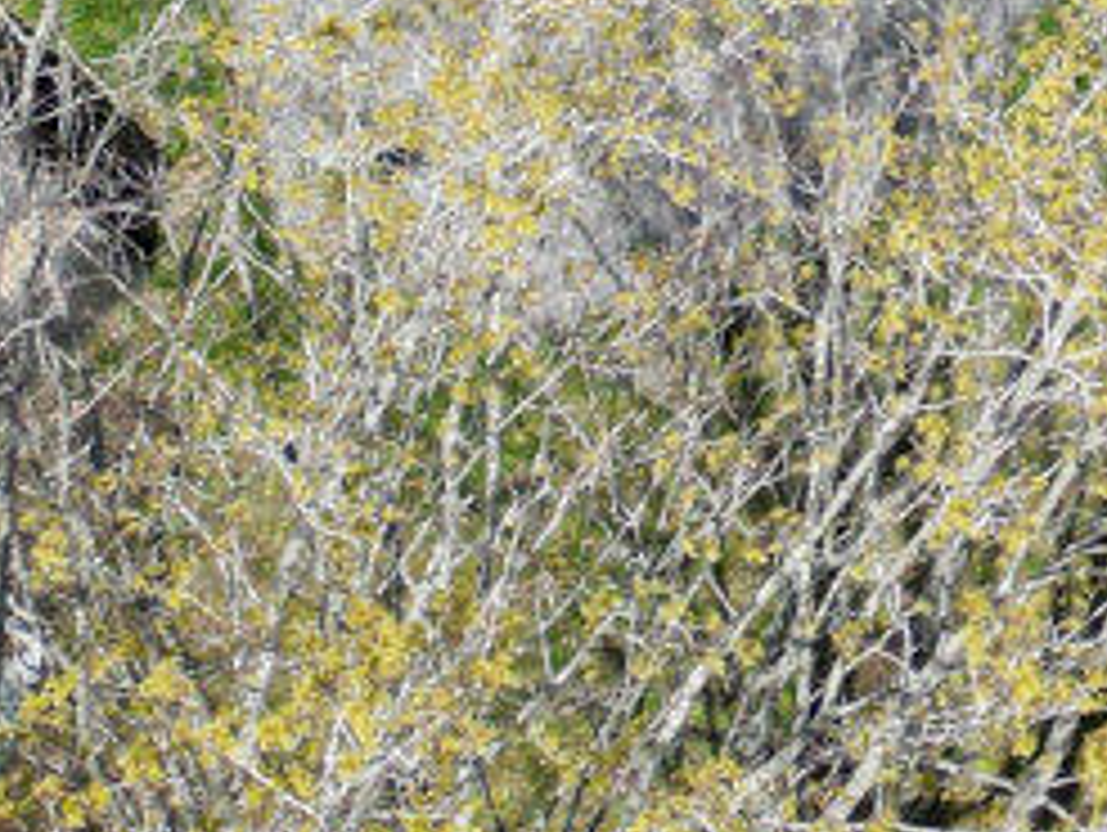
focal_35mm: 130
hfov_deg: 13.0
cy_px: -962
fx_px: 4161
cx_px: 2270
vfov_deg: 10.3
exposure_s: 1/2000
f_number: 1.7
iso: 100
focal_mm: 6.72
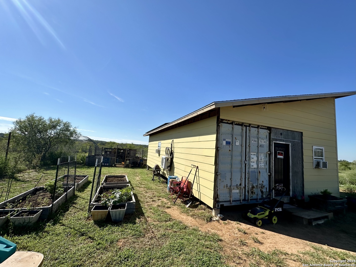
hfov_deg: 102.1
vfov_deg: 85.7
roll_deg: -0.9
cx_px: 178
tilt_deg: +6.4
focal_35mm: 14
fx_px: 144
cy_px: 134
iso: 50
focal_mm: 2.22
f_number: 2.2
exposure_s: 1/3300
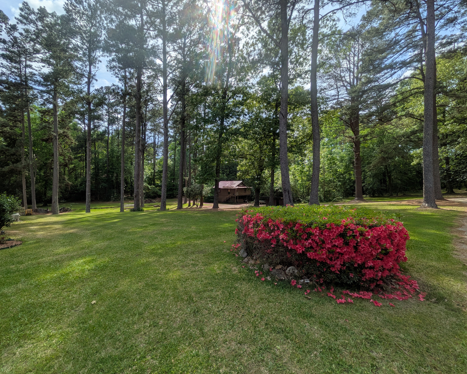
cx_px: 211
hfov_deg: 96.5
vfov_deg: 84.0
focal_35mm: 15
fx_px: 207
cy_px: 182
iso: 44
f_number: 2.2
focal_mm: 1.85
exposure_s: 1/1852
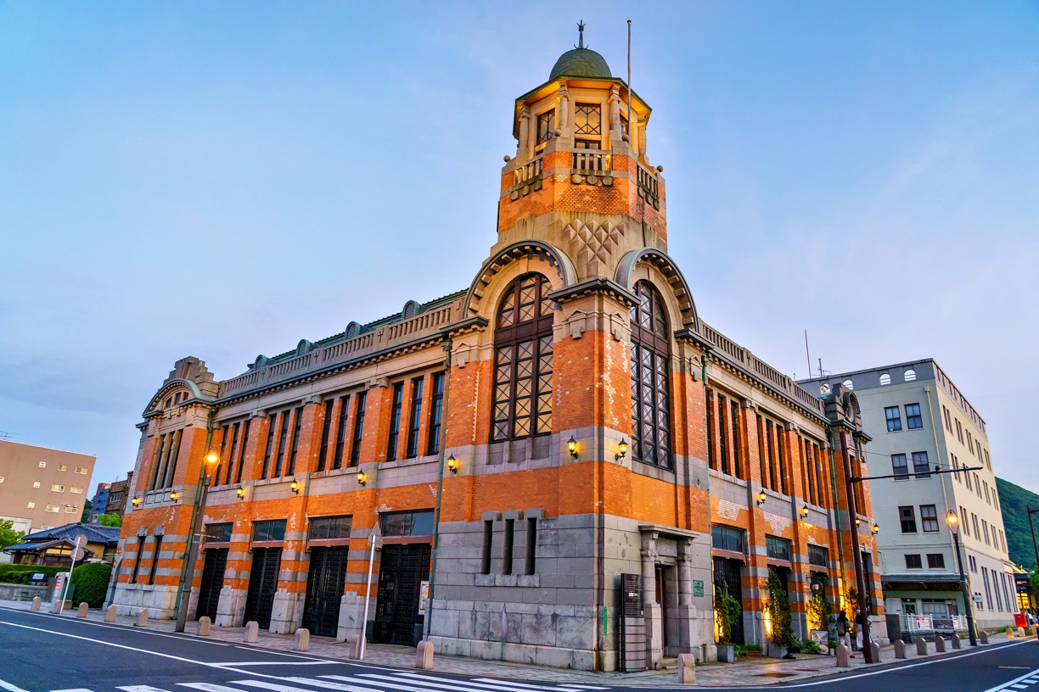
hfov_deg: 73.7
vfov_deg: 53.1
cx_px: 520
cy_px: 346
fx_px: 693
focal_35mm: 24
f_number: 5.6
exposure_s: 1/125
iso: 3200
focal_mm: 24
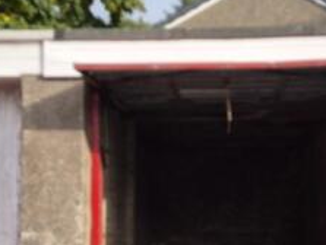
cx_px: 197
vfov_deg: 23.8
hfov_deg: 32.0
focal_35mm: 60
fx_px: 566
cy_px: 221
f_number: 1.8
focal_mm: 5.4
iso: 80
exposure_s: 1/2024
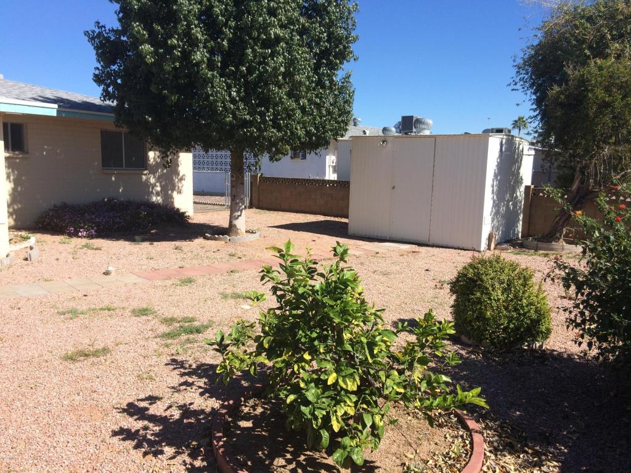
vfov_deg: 48.2
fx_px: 529
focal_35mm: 29
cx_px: 316
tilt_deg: -6.8
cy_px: 236
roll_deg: -0.6
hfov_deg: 61.7
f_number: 2.2
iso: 32
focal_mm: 4.15
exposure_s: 1/1866
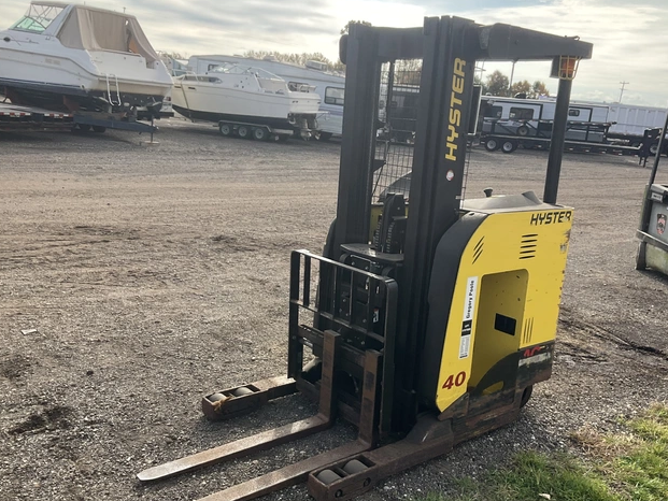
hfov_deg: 52.6
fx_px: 676
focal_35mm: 35
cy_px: 269
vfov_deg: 40.7
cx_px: 361
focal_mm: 3
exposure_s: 1/1098
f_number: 1.8
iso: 25
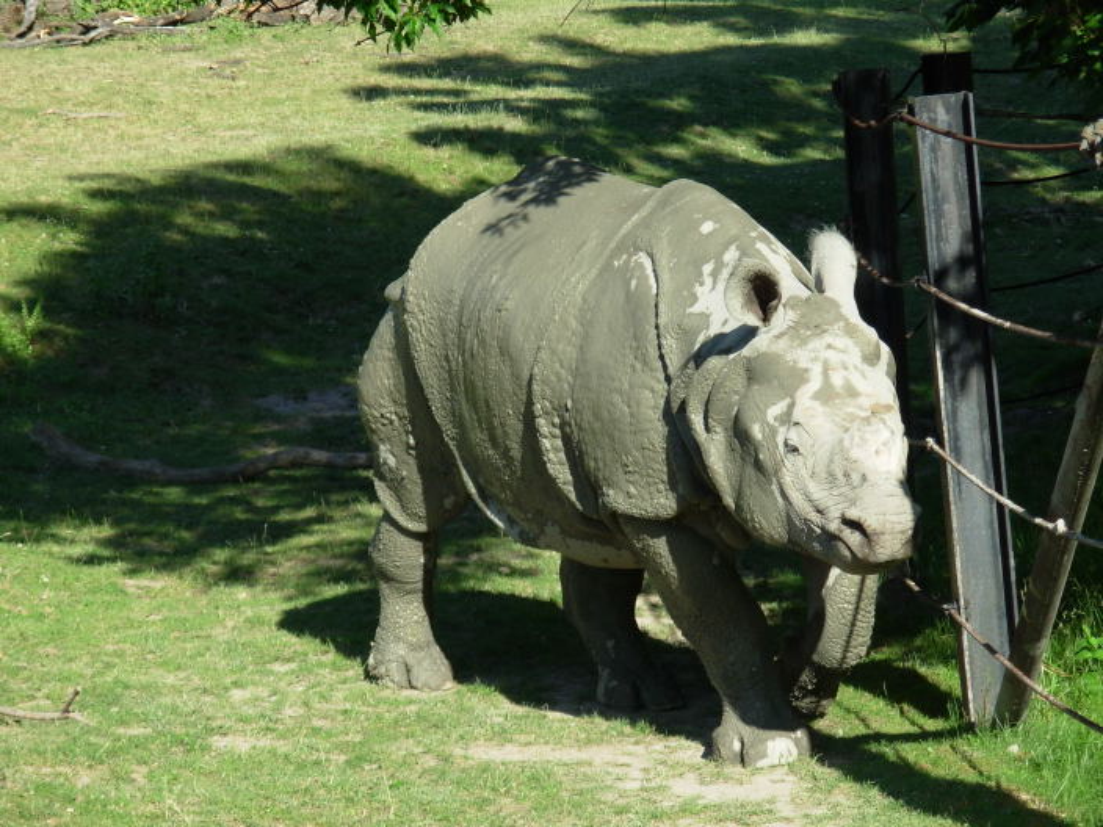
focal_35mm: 163
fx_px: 5194
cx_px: 552
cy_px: 414
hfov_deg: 12.1
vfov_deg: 9.1
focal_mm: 27
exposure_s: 1/279
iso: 50
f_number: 4.8
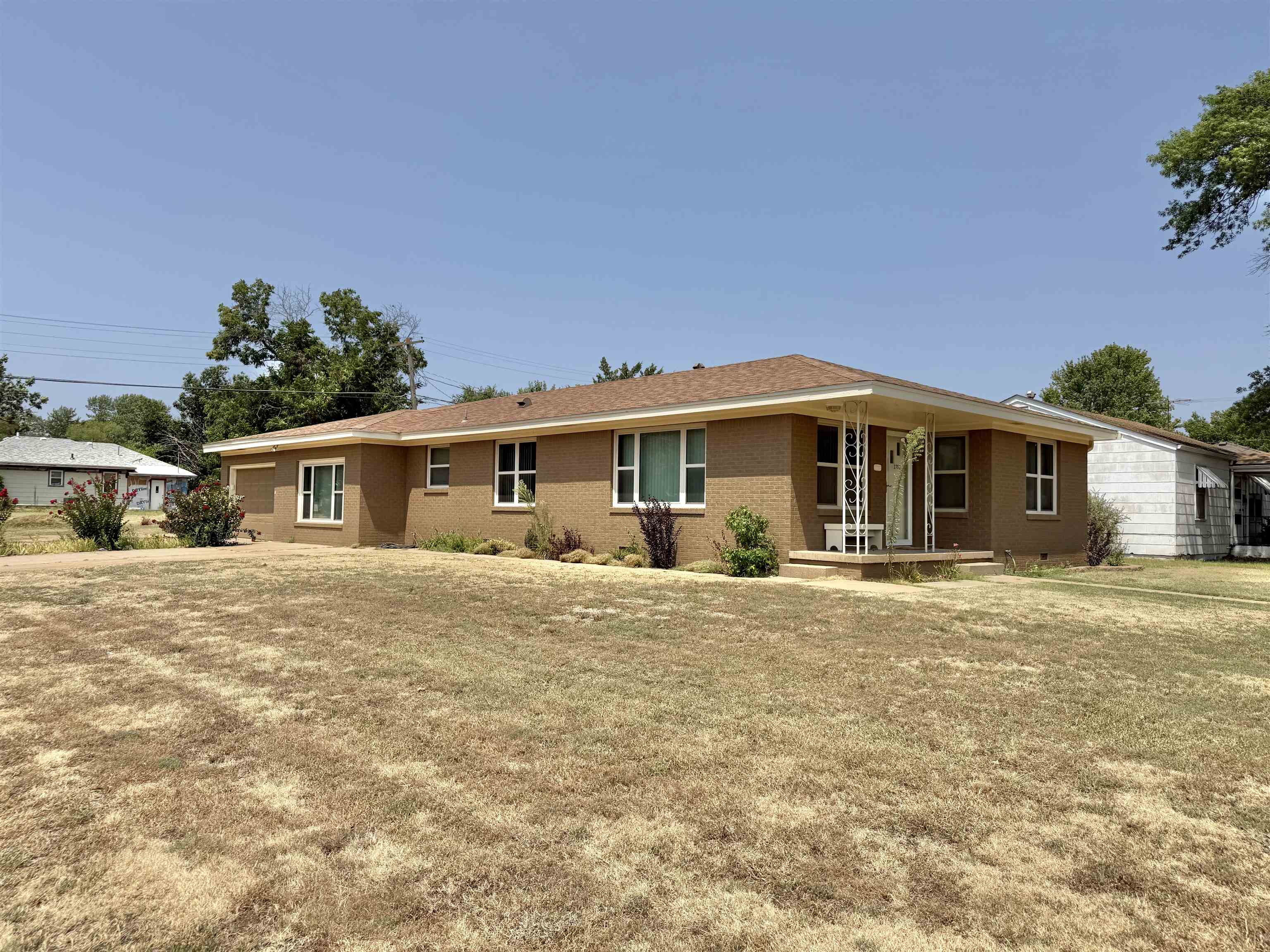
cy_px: 476
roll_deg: -0.9
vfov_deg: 56.8
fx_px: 881
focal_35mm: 24
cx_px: 635
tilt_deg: +2.7
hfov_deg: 71.6
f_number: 1.78
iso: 80
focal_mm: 6.76
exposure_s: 1/6173
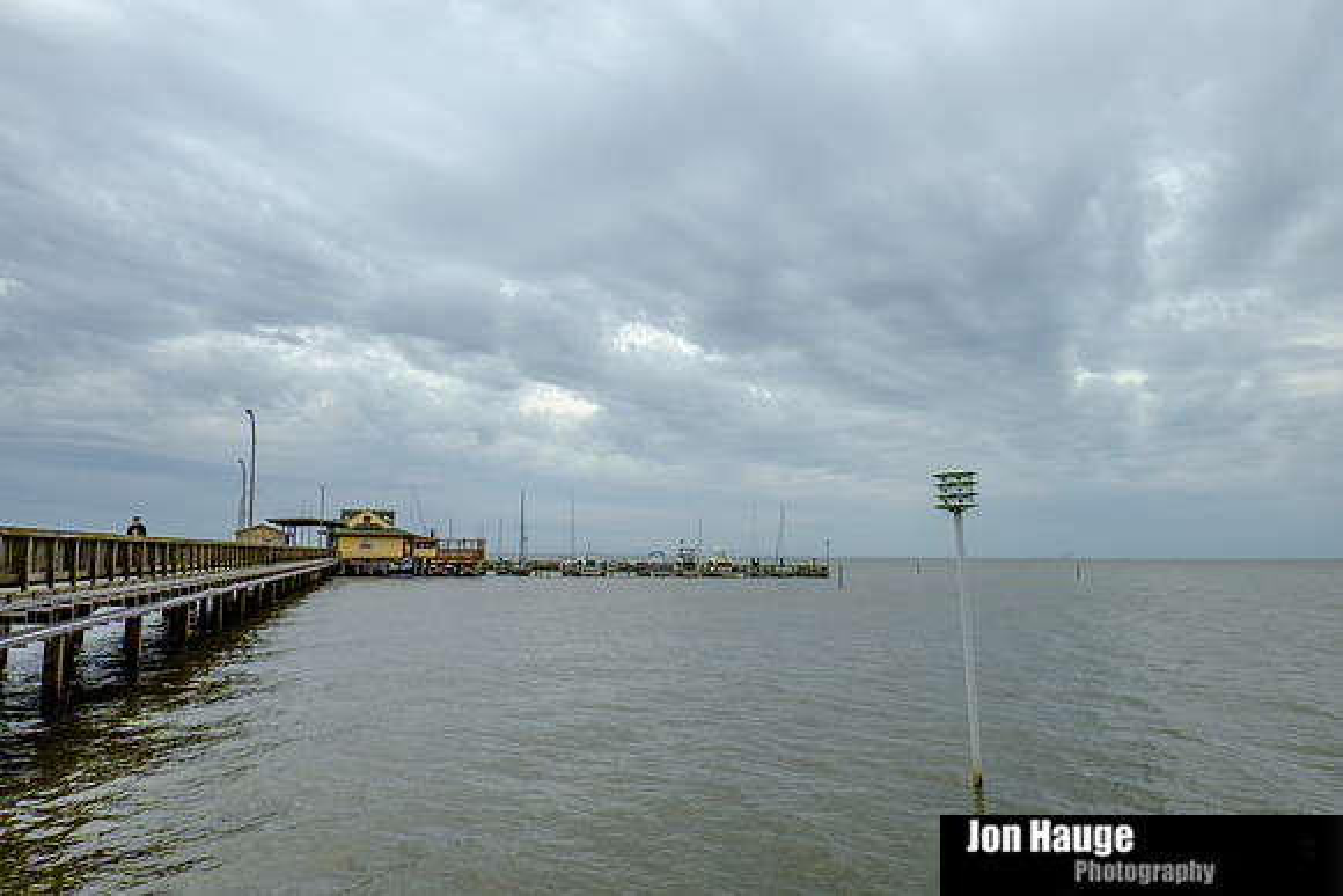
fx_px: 1040
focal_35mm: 28
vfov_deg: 46.6
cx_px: 672
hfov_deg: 65.7
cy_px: 448
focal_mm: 18
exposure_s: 1/60
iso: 200
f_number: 9
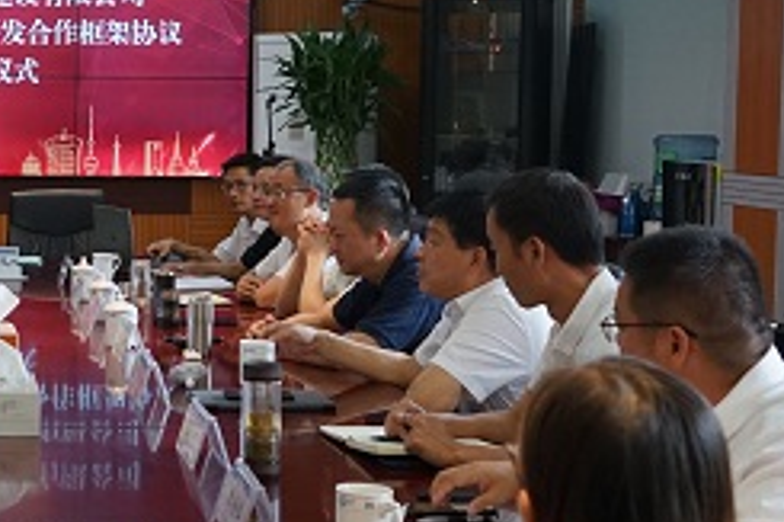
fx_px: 1741
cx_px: -99
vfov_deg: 17.0
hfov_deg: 23.6
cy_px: 237
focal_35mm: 80
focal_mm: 28
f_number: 4
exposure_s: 1/160
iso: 1250
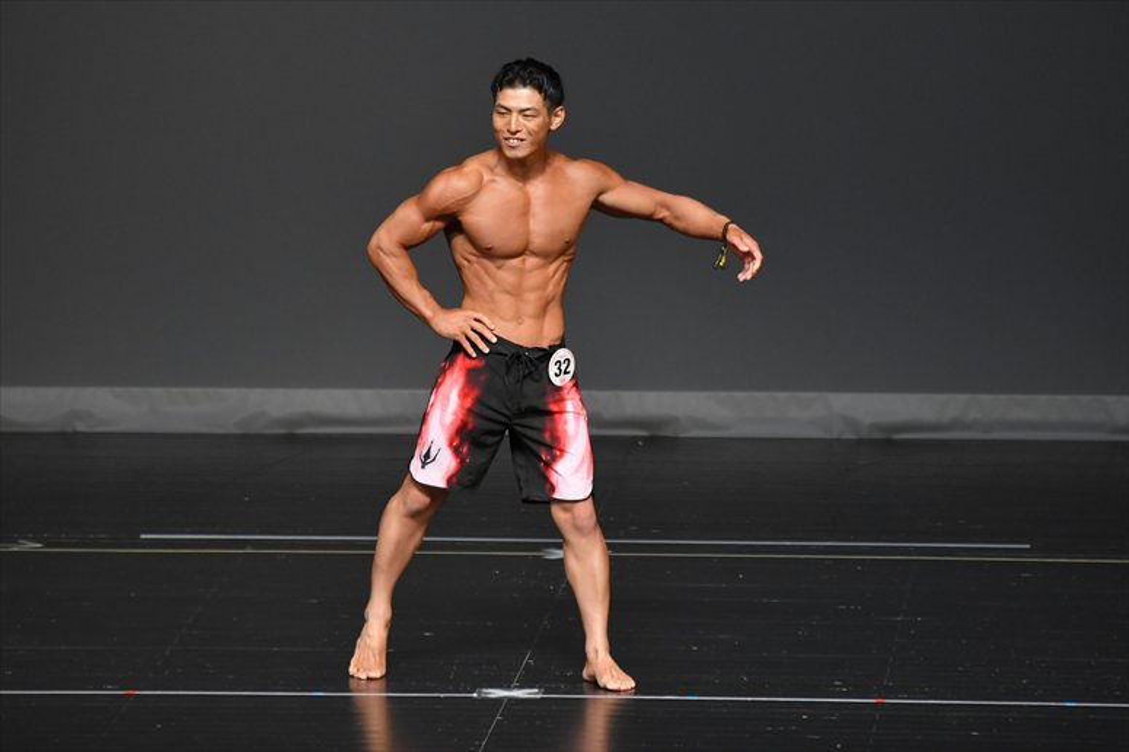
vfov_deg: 4.0
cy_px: 376
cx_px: 564
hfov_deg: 6.0
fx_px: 10814
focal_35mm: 345
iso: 2000
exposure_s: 1/400
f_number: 5.6
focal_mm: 230
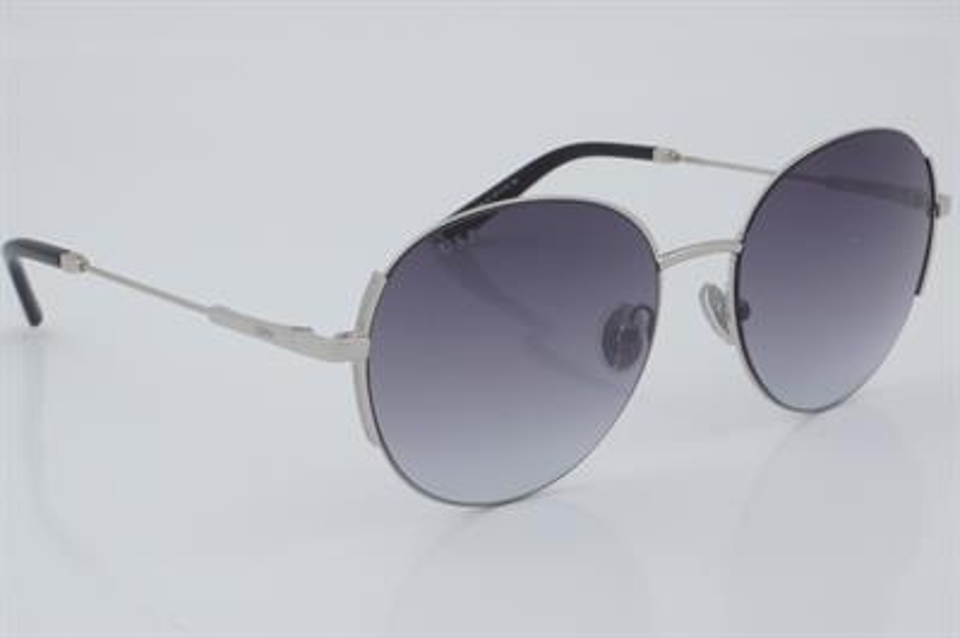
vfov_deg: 18.2
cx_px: 480
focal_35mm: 75
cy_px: 319
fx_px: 1998
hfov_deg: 27.0
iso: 100
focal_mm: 50
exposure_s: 1/4
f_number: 32
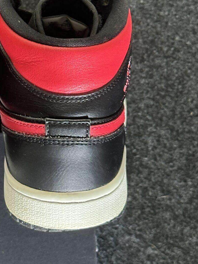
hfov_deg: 12.5
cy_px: 74
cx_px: -22
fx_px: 885
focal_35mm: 116
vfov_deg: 16.9
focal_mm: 6.86
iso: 400
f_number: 1.78
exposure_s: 1/33
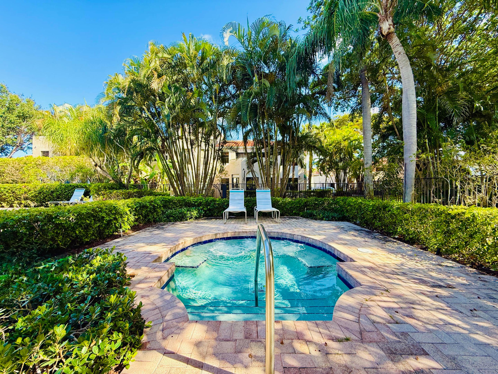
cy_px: 187
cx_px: 249
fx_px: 201
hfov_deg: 102.1
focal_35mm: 14
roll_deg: +0.1
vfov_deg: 85.7
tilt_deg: +0.3
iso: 64
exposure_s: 1/323
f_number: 2.2
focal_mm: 2.22
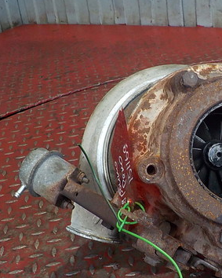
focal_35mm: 53
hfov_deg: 27.6
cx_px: 197
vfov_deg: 35.3
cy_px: 154
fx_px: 435
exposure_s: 1/30
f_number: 3.3
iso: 220
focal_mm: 4.1
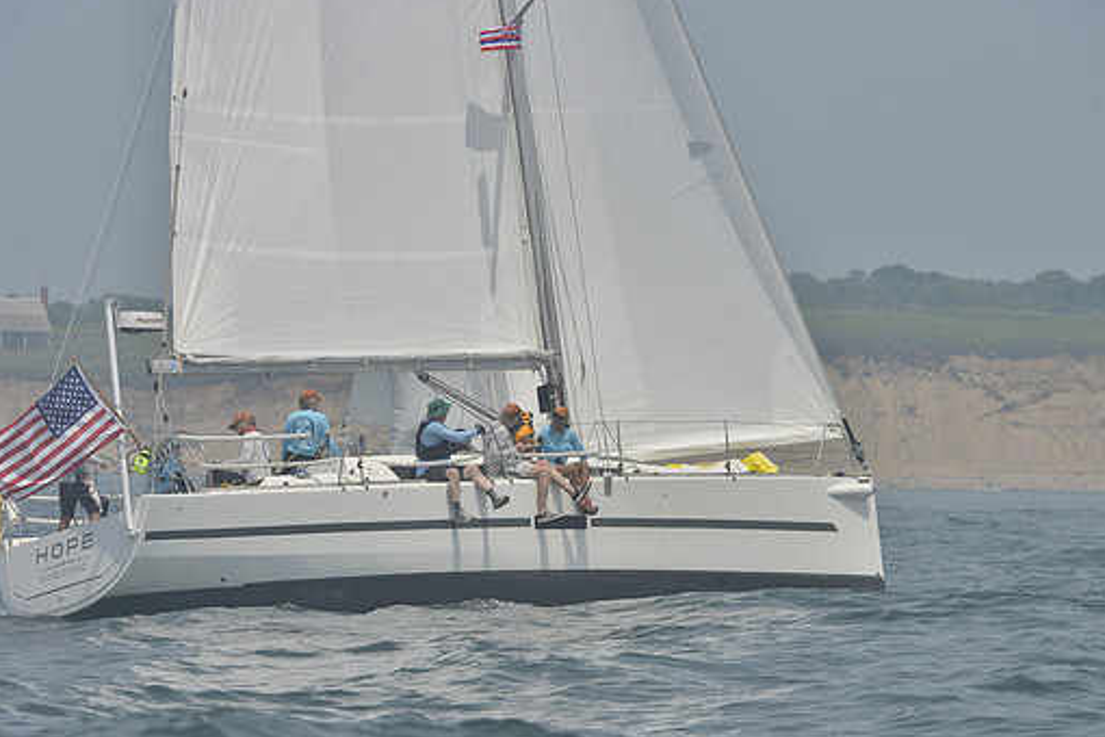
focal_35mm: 398
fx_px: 12215
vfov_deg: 3.5
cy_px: 411
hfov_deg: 5.2
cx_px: 520
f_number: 10
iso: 280
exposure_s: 1/1000
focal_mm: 350
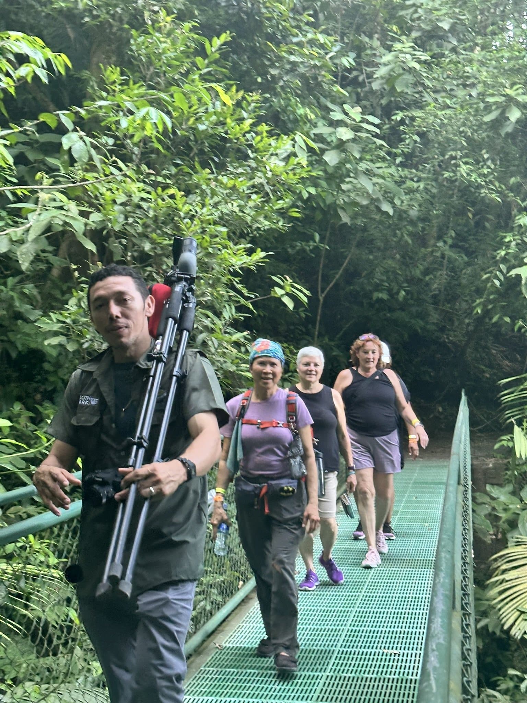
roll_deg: -1.4
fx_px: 974
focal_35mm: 48
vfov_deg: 39.7
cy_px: 352
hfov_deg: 30.3
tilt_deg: +3.0
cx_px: 264
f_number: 1.78
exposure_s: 1/56
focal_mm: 6.86
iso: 250
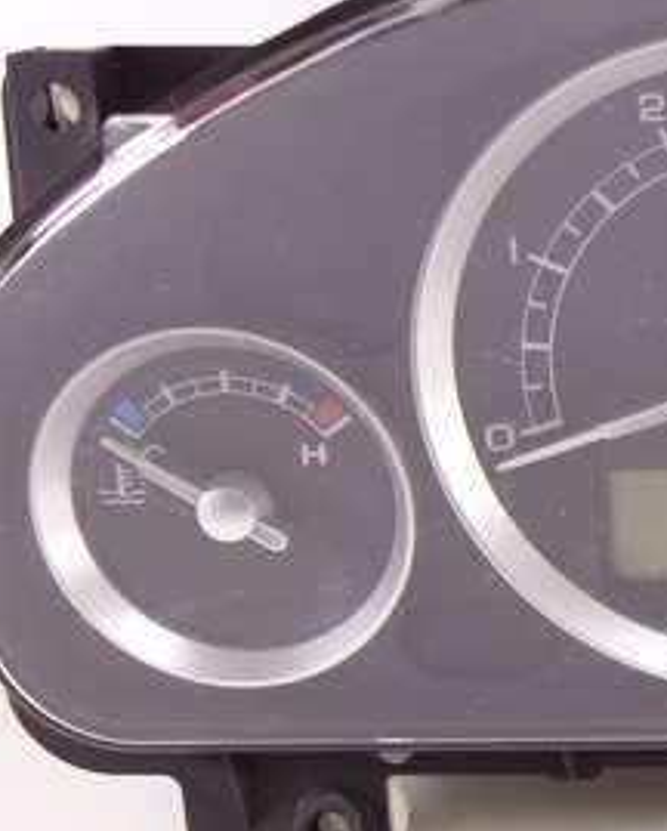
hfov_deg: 16.7
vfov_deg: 23.8
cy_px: 372
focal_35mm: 80
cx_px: 1115
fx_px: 1970
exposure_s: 1/80
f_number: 1.8
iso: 125
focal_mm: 10.4
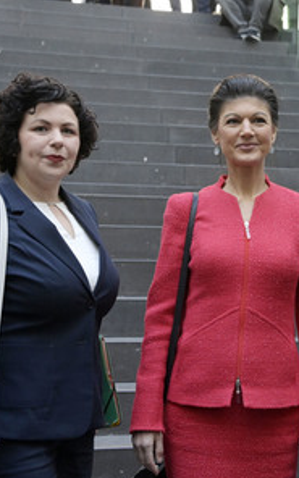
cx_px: 253
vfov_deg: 23.0
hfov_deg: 14.4
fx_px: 1173
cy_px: 241
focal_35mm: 90
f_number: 5.6
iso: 4000
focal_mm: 58
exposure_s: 1/200
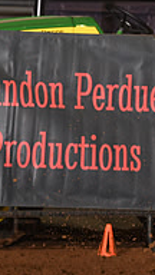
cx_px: 396
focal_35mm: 980
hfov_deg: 1.2
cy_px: 100
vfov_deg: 2.2
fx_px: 7160
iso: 1000
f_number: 5.6
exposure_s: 1/250
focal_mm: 310
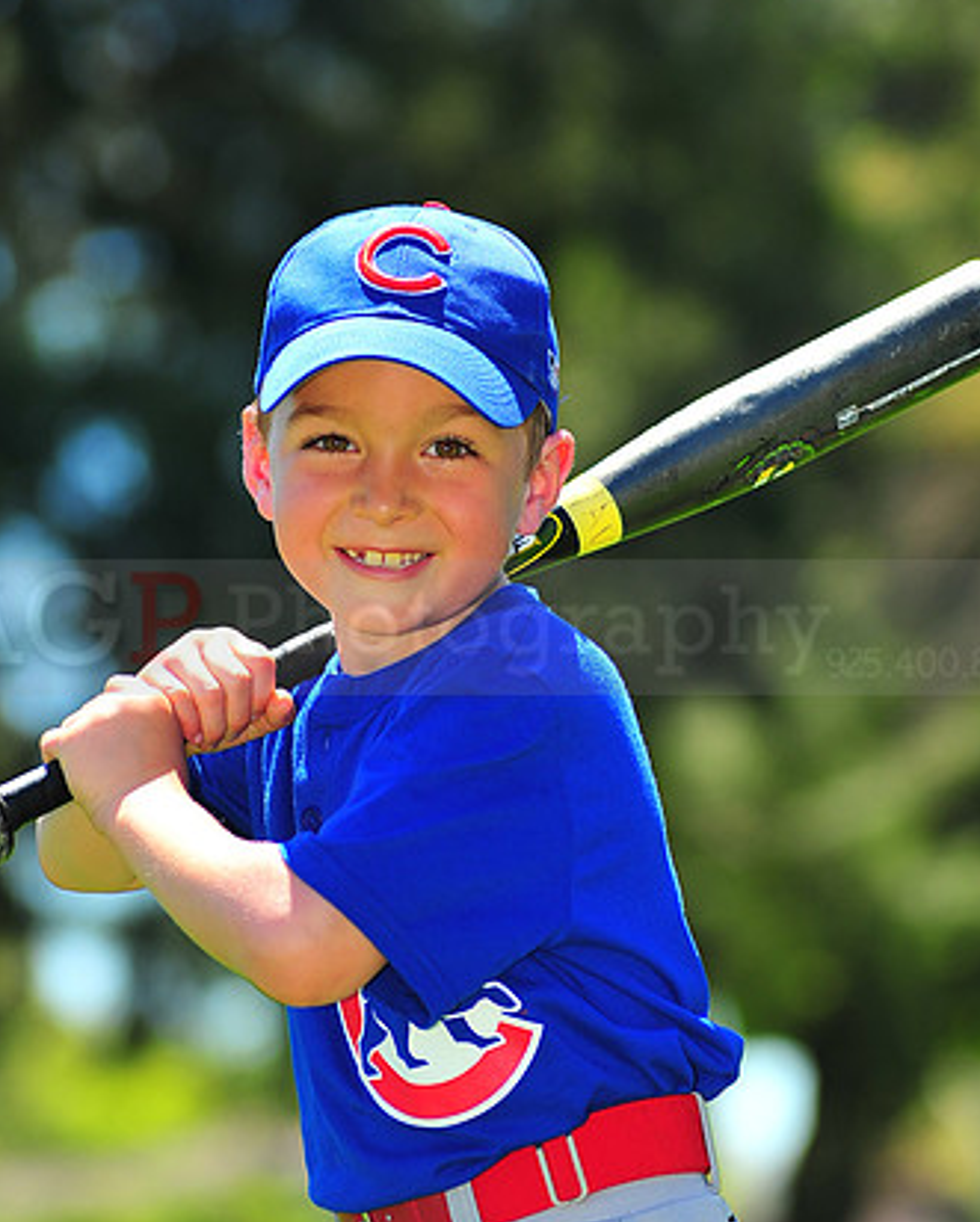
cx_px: 444
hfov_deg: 6.5
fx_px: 8583
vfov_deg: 8.1
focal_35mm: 237
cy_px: 601
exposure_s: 1/640
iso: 200
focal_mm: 180
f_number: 5
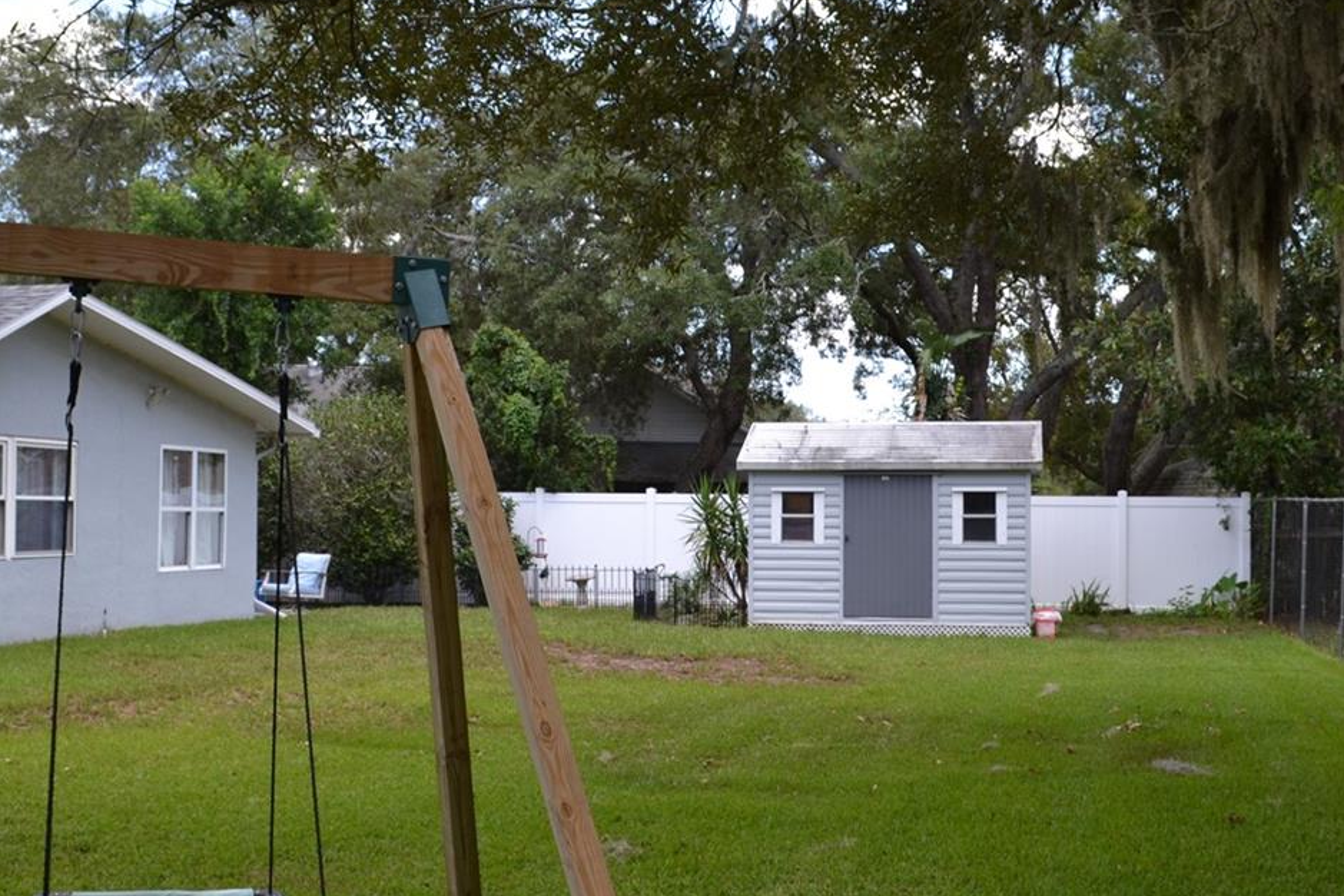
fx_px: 1717
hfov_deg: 42.7
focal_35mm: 46
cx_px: 686
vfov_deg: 29.2
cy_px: 379
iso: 100
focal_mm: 18
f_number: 5.6
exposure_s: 1/125
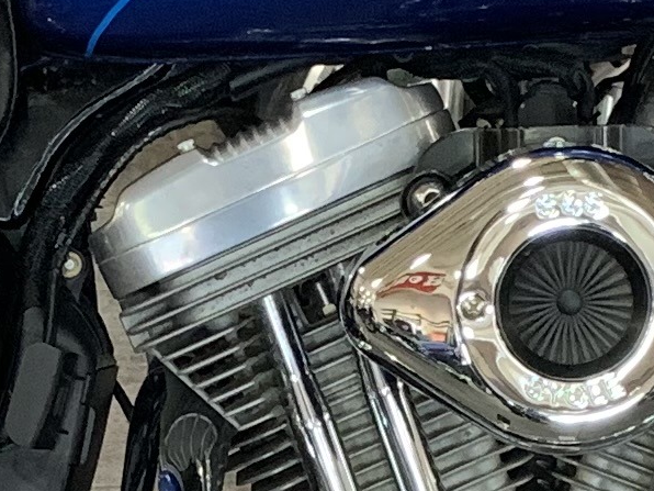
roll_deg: +0.1
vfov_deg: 8.4
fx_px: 3325
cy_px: 506
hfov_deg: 11.2
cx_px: 311
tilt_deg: -22.6
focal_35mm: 176
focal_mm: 4.25
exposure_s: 1/60
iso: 320
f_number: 1.8
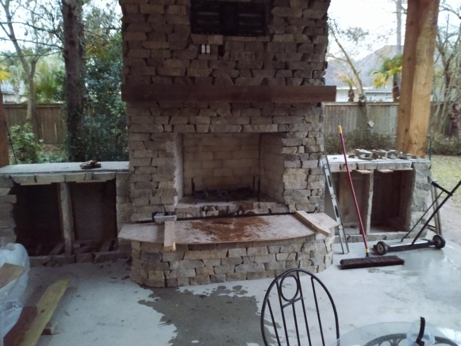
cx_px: 230
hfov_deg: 81.7
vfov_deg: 66.0
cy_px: 173
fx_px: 266
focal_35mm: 20
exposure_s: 1/15
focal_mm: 3.54
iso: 6384
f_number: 2
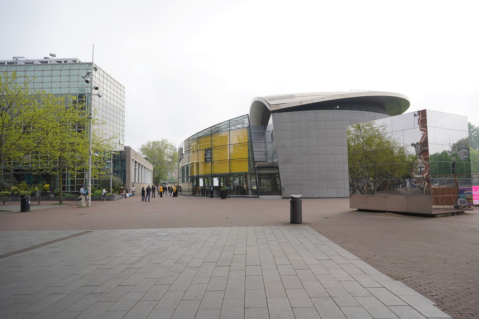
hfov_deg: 73.7
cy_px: 160
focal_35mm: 24
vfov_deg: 53.1
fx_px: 319
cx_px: 240
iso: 100
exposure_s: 1/100
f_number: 9
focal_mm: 24
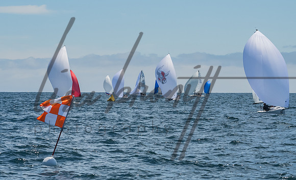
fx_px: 1268
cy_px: 78
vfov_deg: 8.1
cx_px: 136
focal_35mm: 158
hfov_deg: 13.3
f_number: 14
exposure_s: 1/1250
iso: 640
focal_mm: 92
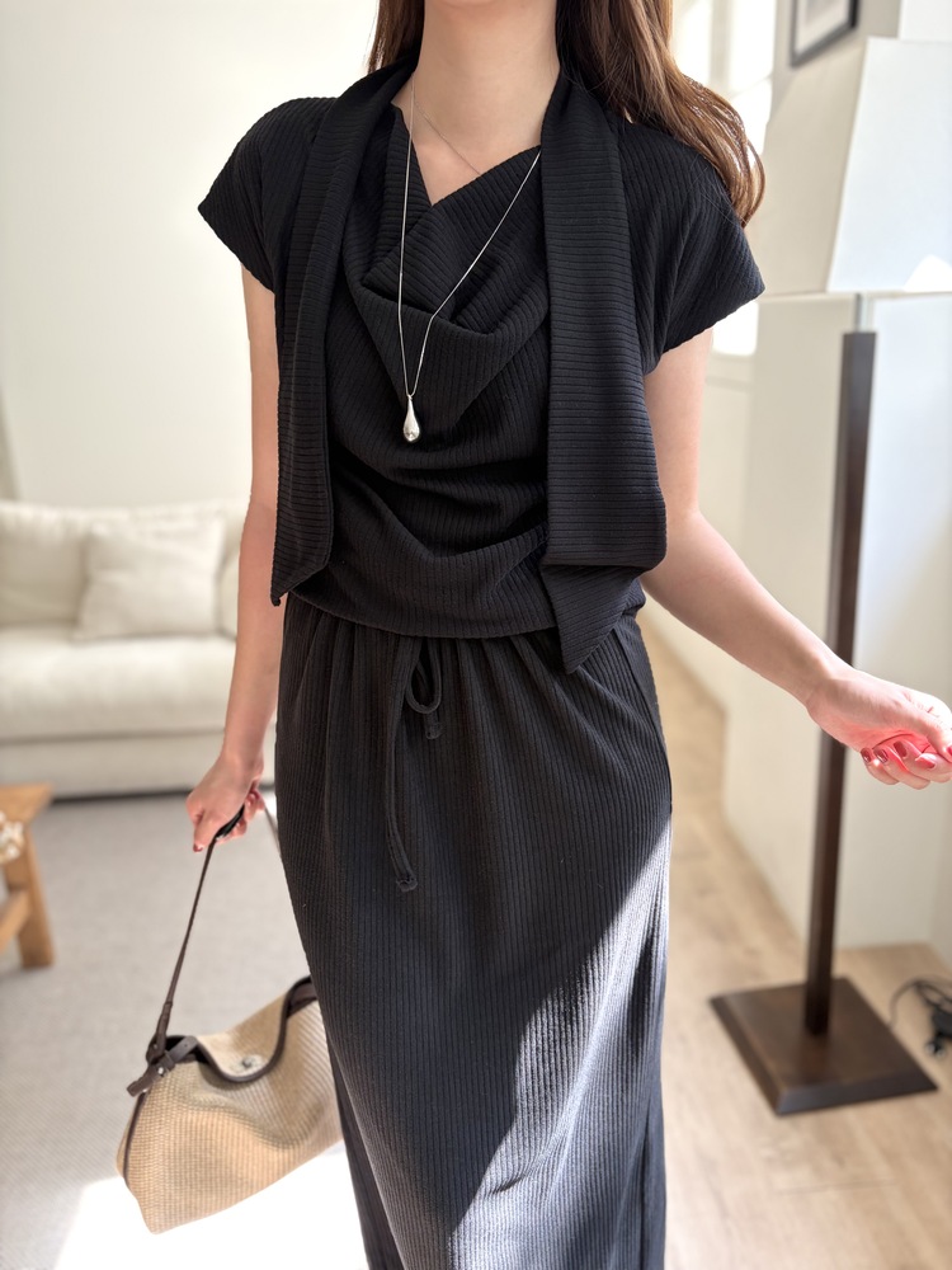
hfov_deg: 53.1
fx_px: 953
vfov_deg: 67.3
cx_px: 476
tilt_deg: -18.1
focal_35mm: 26
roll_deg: +1.2
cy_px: 635
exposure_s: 1/122
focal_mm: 5.96
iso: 100
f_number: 1.6
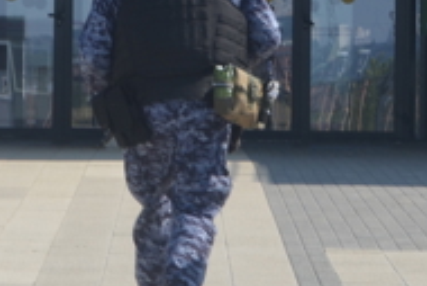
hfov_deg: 7.2
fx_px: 3383
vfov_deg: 4.8
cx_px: 280
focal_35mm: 285
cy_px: 7
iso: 125
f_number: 8
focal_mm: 48
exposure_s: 1/250
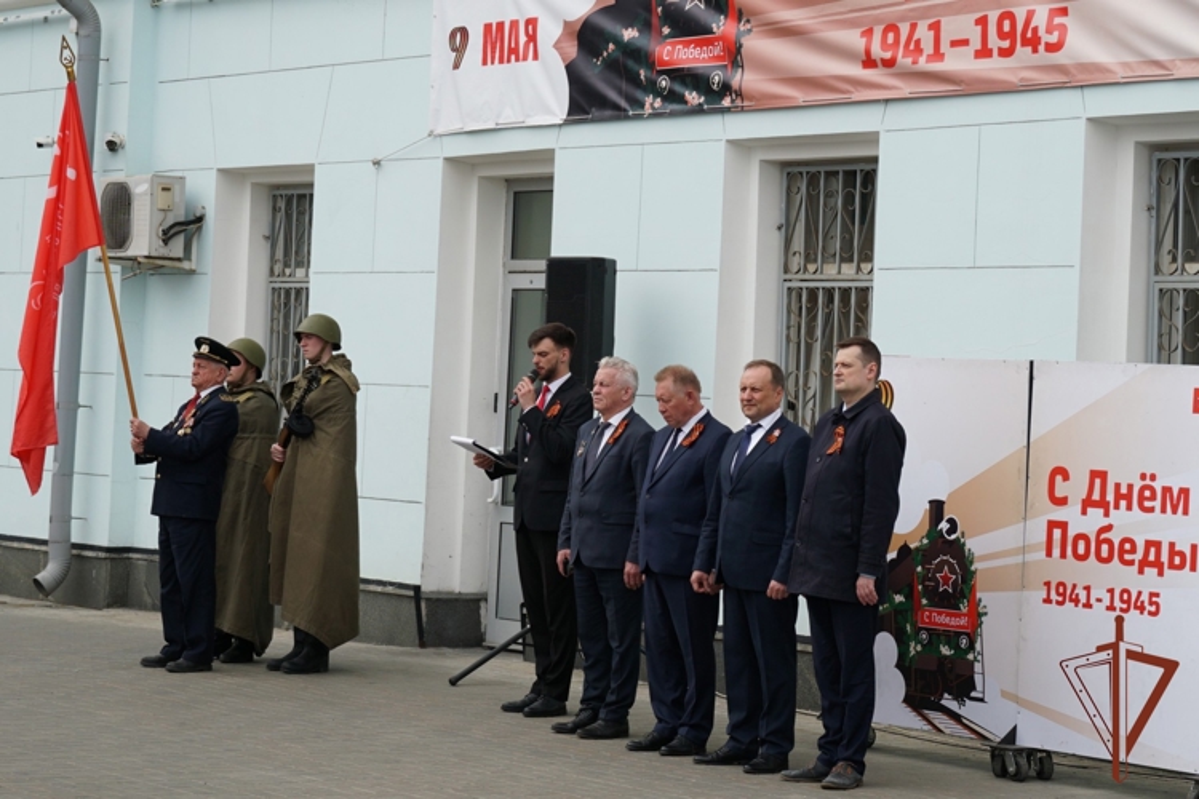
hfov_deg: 28.6
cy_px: 400
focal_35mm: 70
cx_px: 600
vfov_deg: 19.3
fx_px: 2348
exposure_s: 1/320
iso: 100
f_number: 5.6
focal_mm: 47
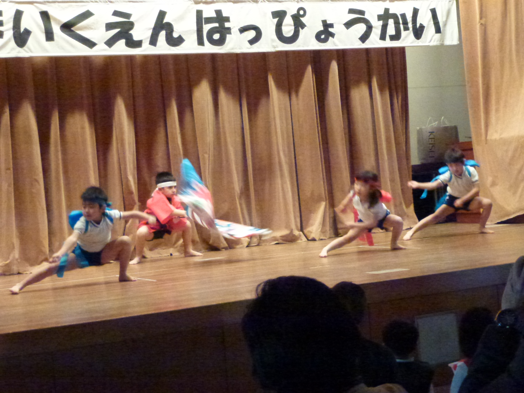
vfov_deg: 22.6
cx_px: 262
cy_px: 196
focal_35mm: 65
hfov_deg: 29.8
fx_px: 984
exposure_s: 1/80
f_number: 4.6
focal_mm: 11.7
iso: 1600
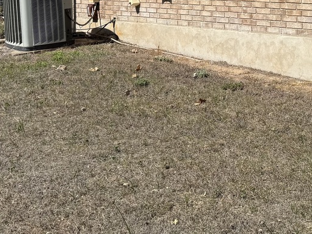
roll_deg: +0.7
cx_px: 244
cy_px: -30
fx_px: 604
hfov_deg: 28.4
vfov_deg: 20.8
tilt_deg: +0.8
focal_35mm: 67
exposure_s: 1/7353
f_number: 1.78
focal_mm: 6.76
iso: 80
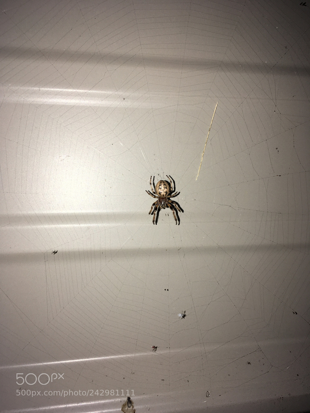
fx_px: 346
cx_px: 155
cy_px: 206
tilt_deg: -4.6
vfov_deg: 61.7
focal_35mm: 29
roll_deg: -1.7
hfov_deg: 48.2
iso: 25
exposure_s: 1/137
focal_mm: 4.15
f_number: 2.2
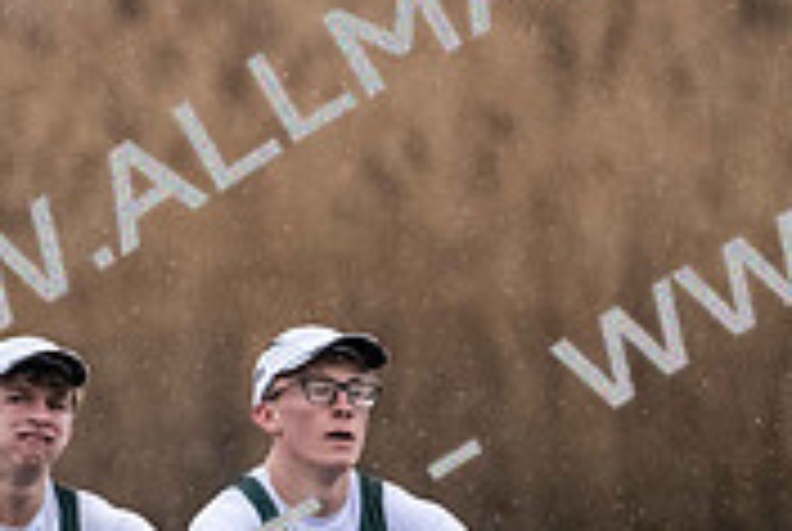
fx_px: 28978
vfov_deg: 1.0
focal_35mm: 1315
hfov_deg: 1.6
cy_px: 484
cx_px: 225
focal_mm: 400
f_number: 4.5
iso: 5000
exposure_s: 1/1600
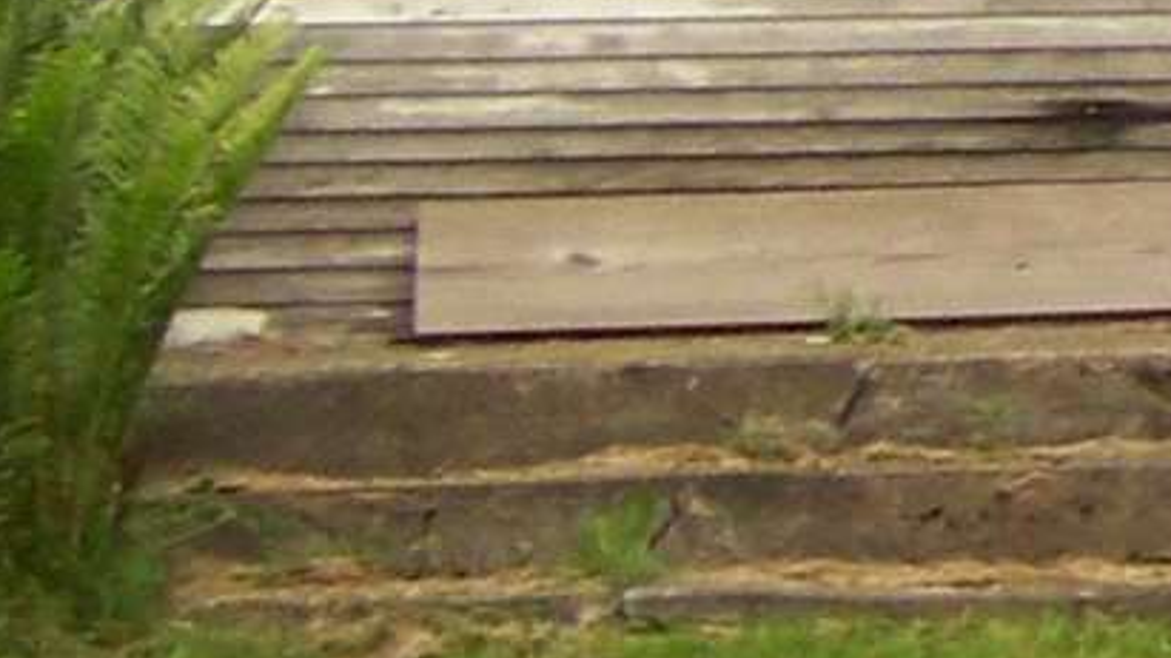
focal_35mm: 293
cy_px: -1045
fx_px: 9096
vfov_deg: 4.1
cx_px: 3815
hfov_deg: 6.5
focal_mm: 5.85
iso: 69
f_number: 2.8
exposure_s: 1/200
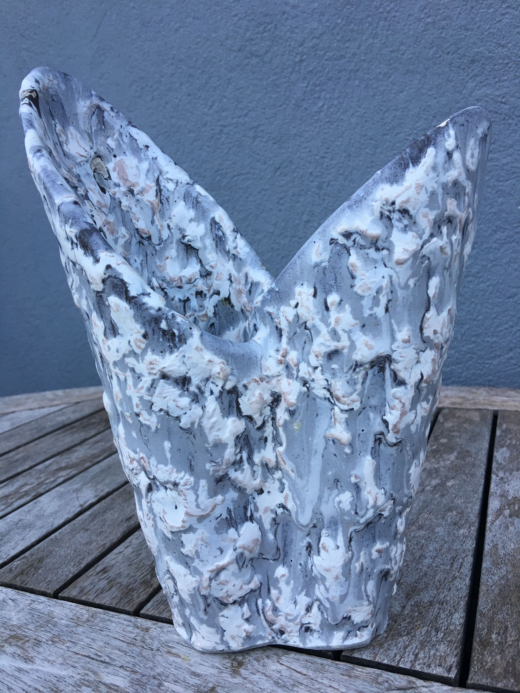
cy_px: 346
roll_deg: +2.7
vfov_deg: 61.7
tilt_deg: -8.6
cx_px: 260
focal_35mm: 29
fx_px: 581
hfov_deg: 48.2
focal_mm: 4.15
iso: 25
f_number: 2.2
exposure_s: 1/33
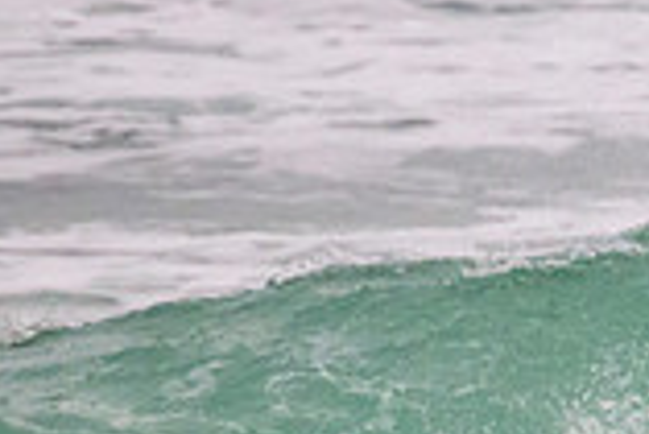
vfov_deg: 0.5
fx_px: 53320
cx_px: 1157
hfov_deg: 0.7
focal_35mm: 2955
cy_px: 494
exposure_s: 1/1250
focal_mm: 800
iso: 3600
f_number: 11
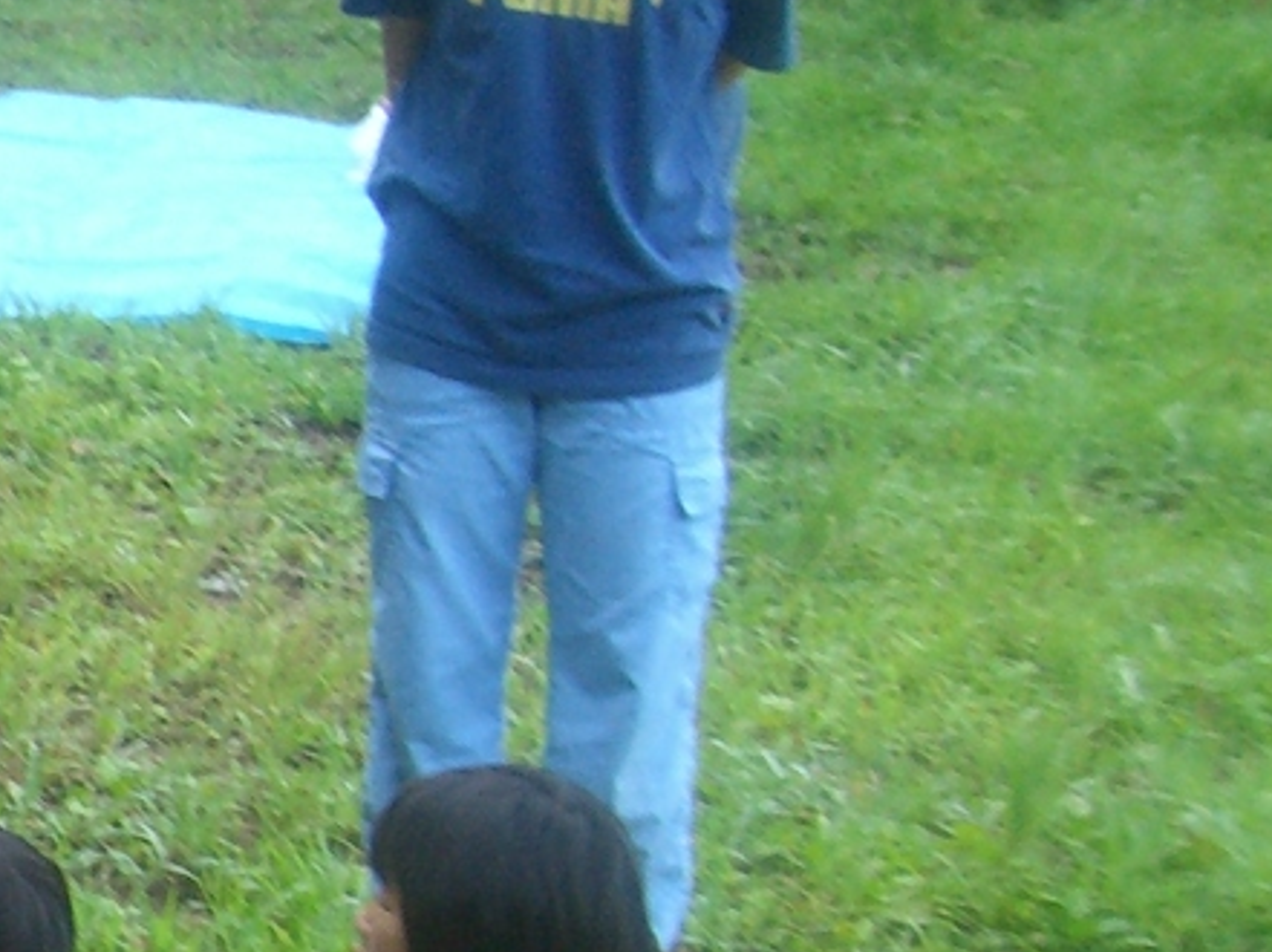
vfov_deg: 10.6
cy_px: 981
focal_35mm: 138
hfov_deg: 13.1
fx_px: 5067
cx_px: -891
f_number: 2.7
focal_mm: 6.2
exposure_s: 1/80
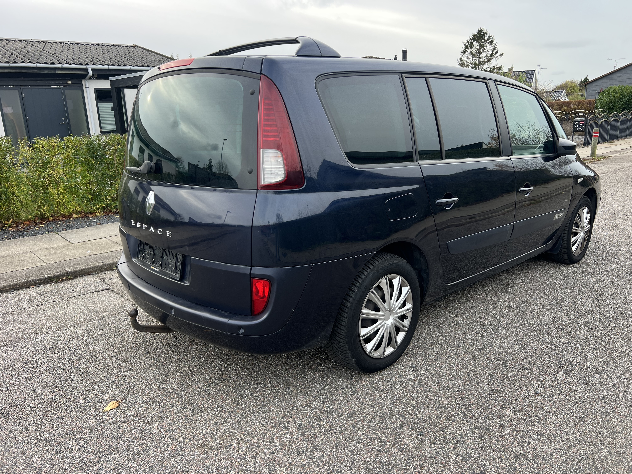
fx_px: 475
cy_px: 237
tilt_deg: -15.7
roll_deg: +2.7
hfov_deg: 67.3
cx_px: 316
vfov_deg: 53.1
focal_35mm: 26
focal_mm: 5.7
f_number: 1.5
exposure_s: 1/255
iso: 40
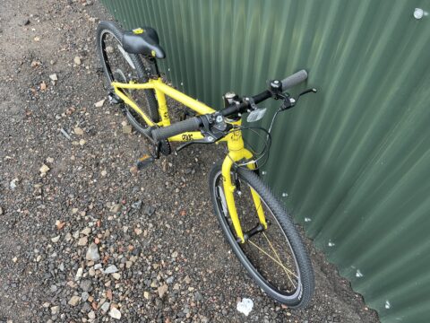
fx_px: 323
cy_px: 162
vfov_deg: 53.1
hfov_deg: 67.3
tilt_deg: -58.0
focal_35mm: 26
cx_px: 215
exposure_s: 1/121
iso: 50
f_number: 1.6
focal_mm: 4.2
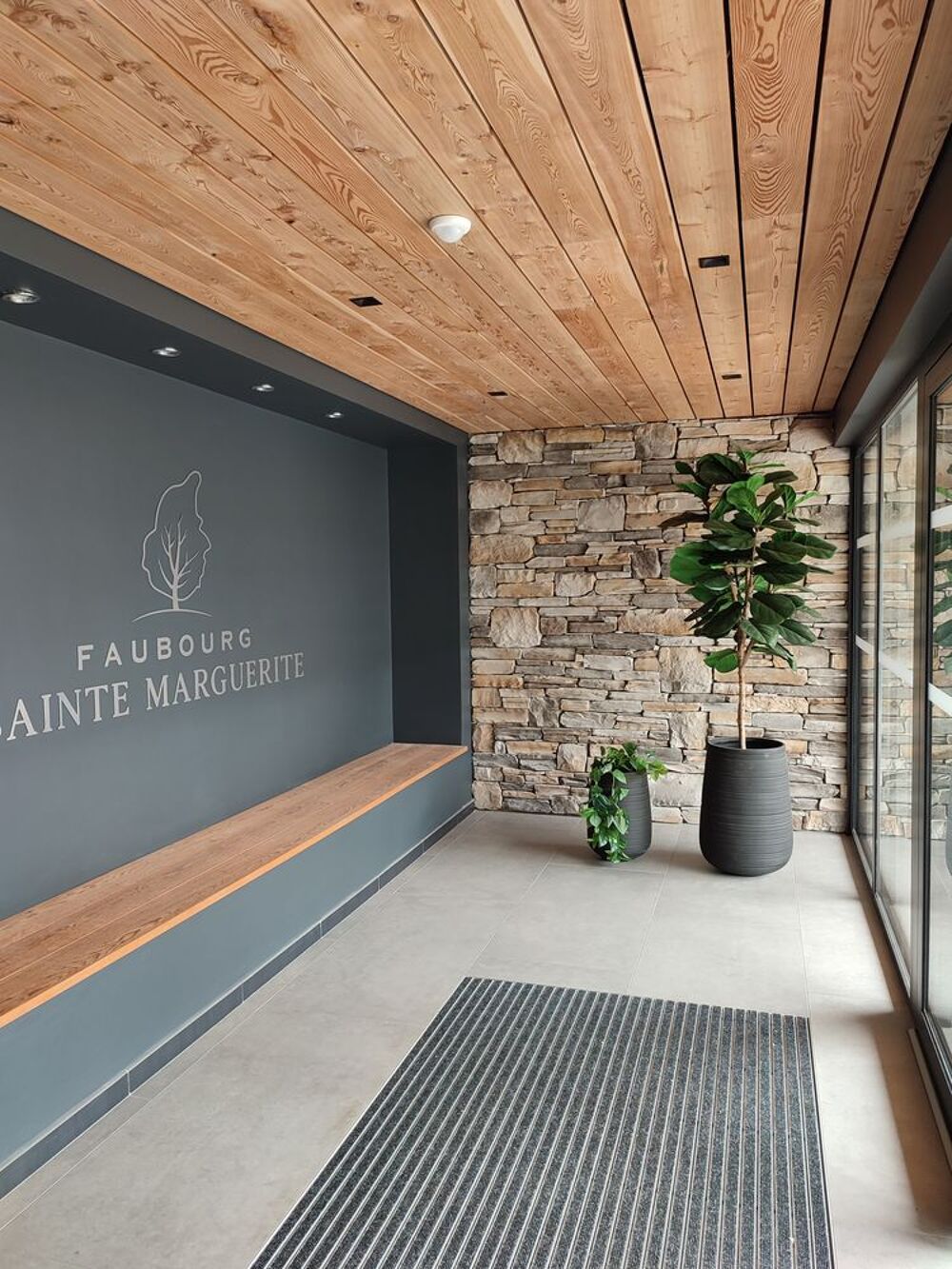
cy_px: 634
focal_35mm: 25
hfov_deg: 54.9
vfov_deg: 69.4
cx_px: 476
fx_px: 917
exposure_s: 1/33
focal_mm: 6.04
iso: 250
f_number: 1.9
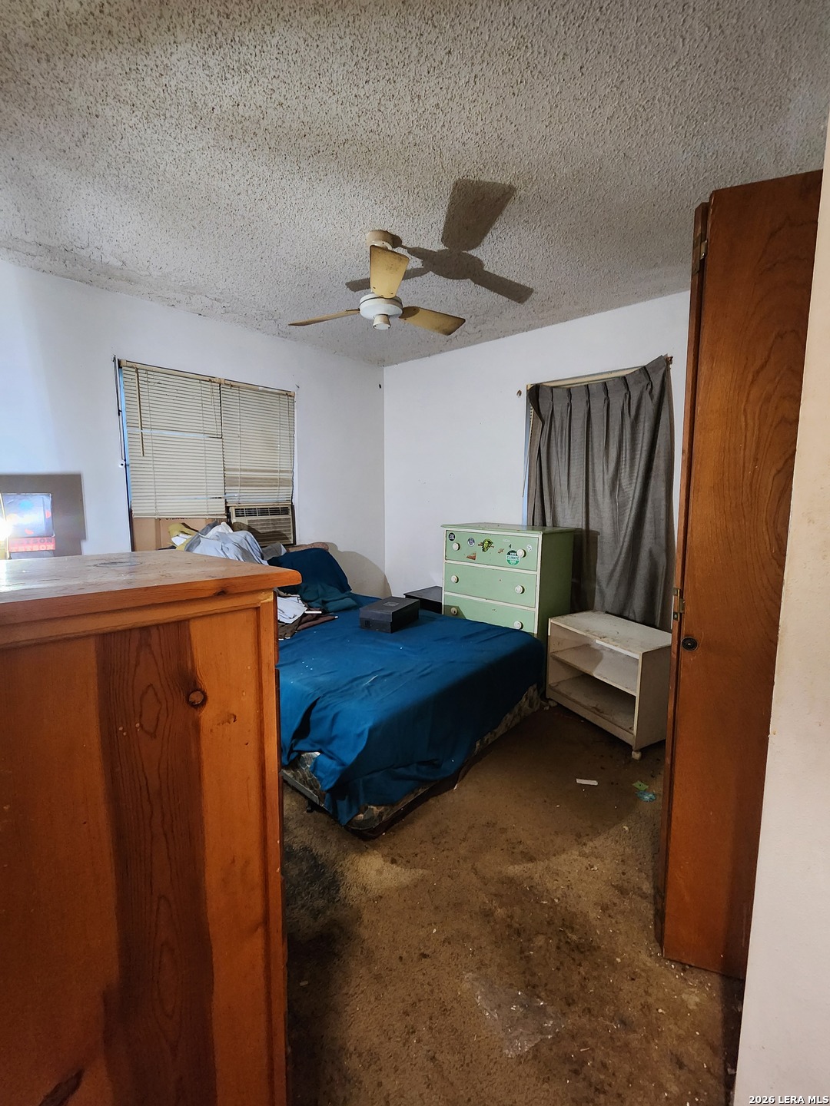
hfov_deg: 89.9
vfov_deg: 106.2
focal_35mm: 13
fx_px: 416
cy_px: 553
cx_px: 415
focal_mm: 2.2
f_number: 2.2
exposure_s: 1/24
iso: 800
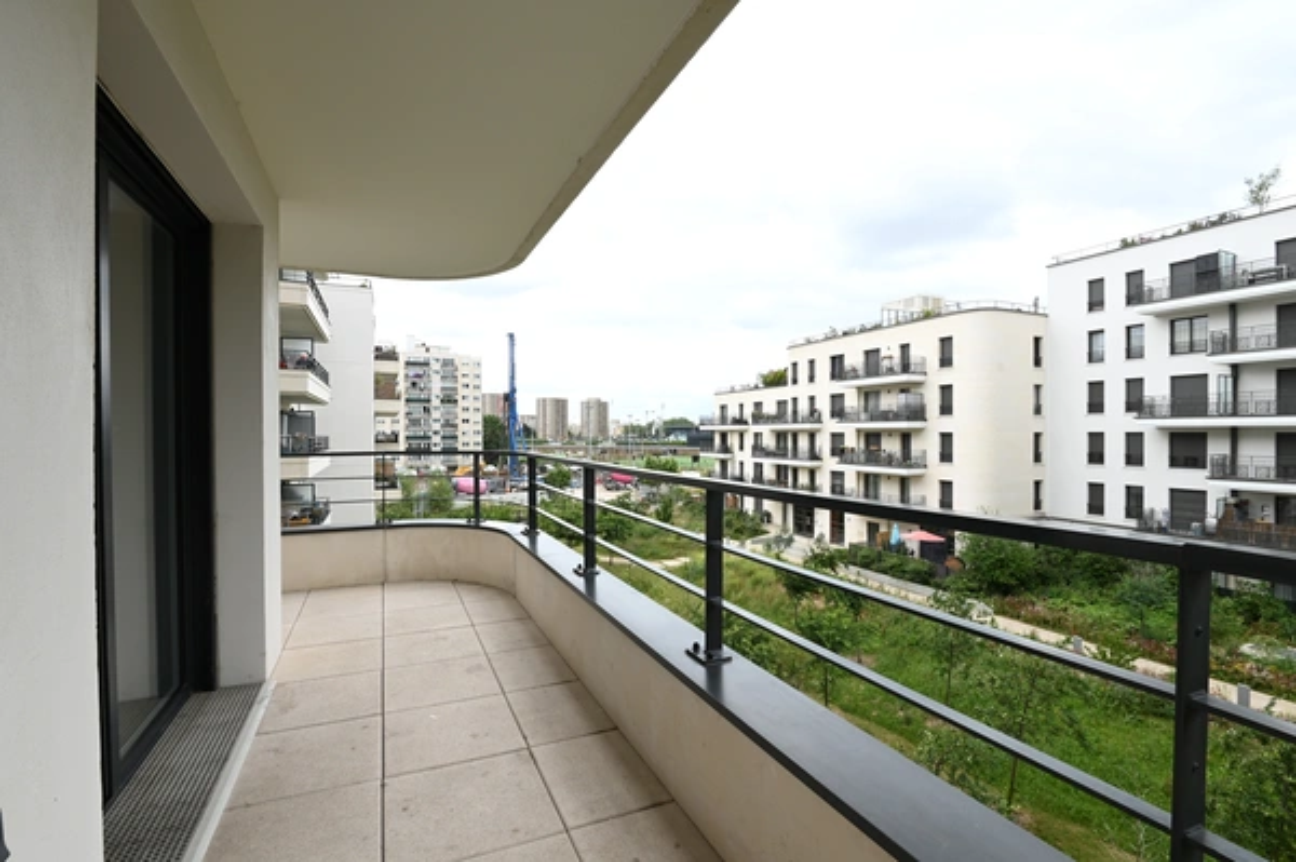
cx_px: 648
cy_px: 431
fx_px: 576
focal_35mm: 16
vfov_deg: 73.6
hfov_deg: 96.8
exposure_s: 1/60
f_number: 11
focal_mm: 16
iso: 200
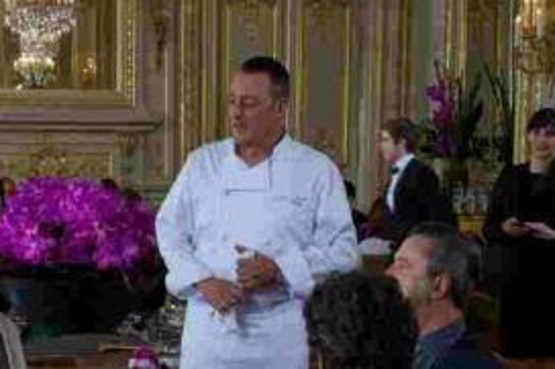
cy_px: 266
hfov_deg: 24.1
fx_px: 1294
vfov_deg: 16.2
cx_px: 180
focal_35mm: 84
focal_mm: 55
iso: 1600
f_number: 11
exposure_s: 1/50
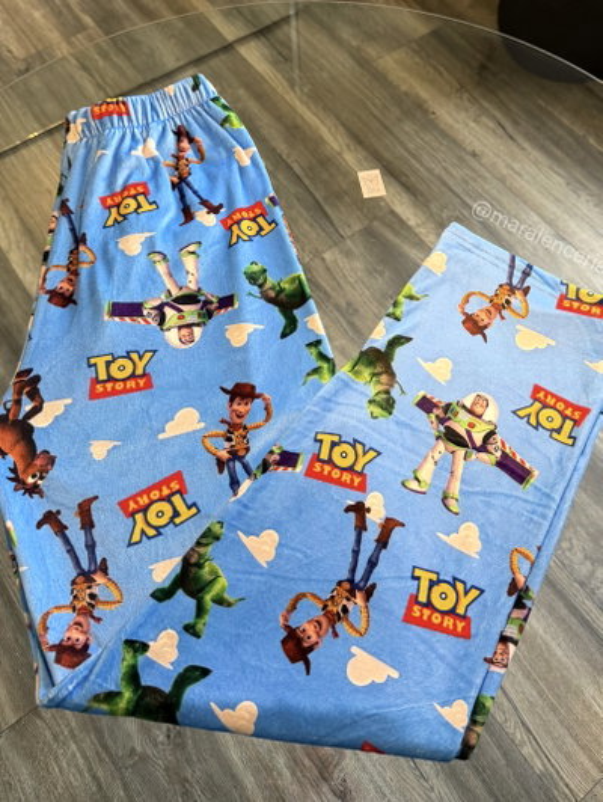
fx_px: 557
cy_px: 401
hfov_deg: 56.9
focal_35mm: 24
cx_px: 302
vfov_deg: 71.5
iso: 200
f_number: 1.8
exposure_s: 1/110
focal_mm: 6.76
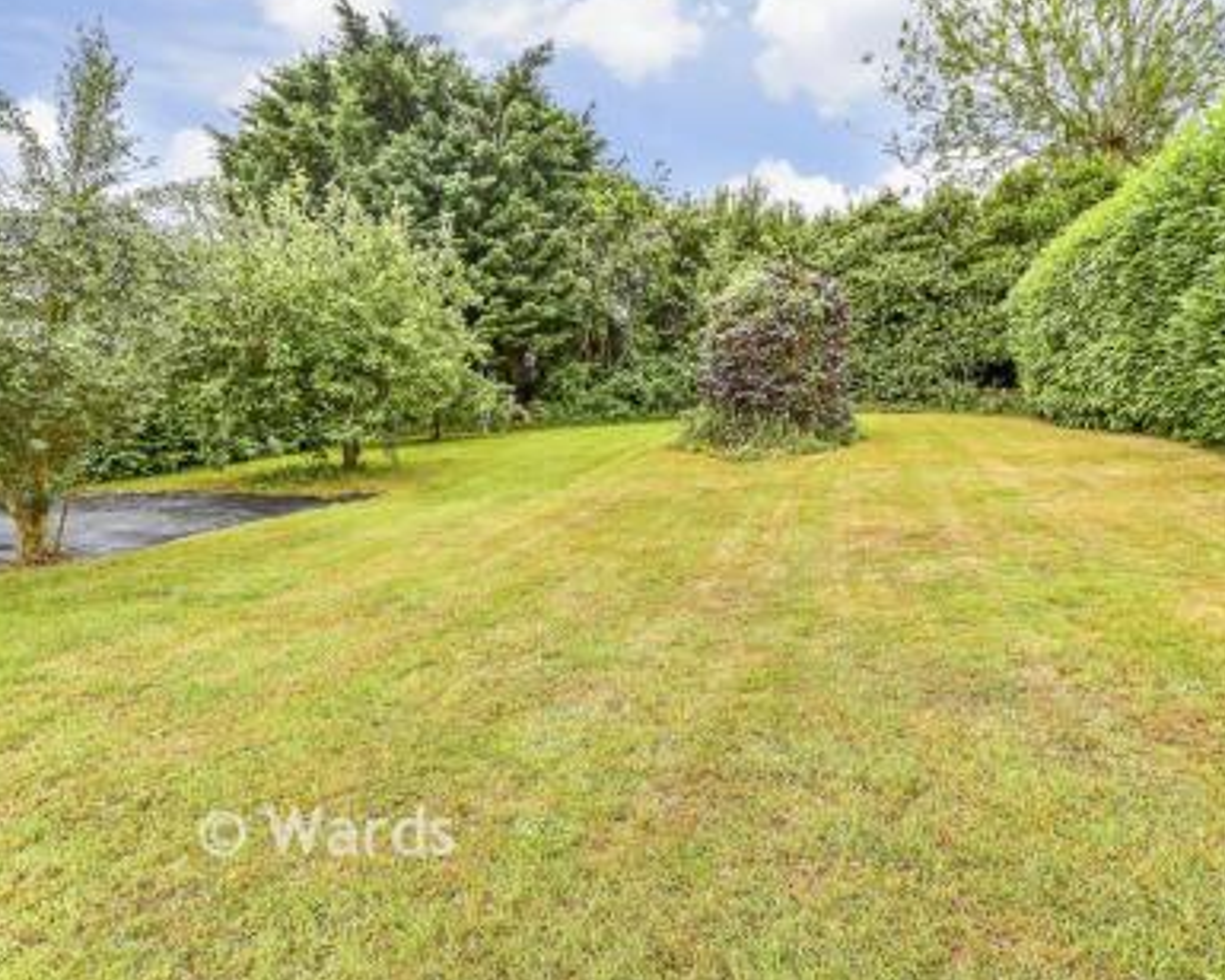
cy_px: 485
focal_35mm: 29
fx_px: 1051
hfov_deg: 60.2
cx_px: 690
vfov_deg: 50.0
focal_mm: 17
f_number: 8
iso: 160
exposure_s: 1/100
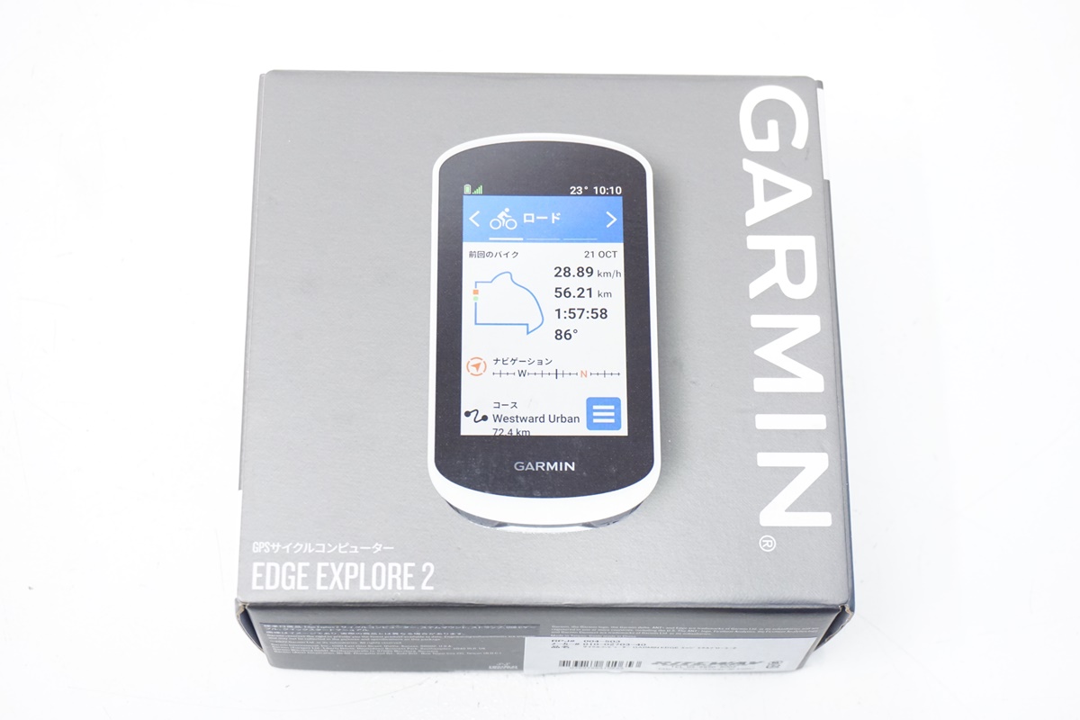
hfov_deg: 35.9
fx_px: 1665
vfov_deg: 24.4
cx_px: 540
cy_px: 360
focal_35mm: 56
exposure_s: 1/20
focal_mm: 37
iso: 1250
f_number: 5.6
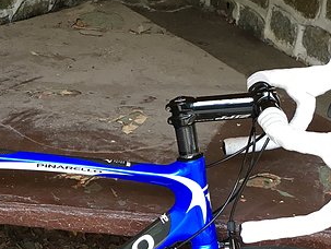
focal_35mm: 86
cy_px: 267
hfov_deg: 22.2
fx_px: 823
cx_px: 37
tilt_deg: -31.0
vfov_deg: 16.7
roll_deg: -1.3
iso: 40
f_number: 2.2
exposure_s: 1/33
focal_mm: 4.15
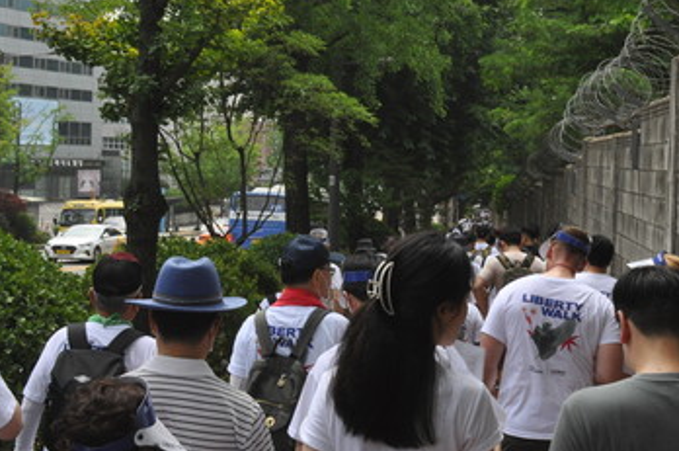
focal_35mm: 50
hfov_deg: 39.1
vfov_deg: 26.8
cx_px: 468
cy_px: 173
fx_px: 942
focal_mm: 20
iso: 800
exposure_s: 1/320
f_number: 18
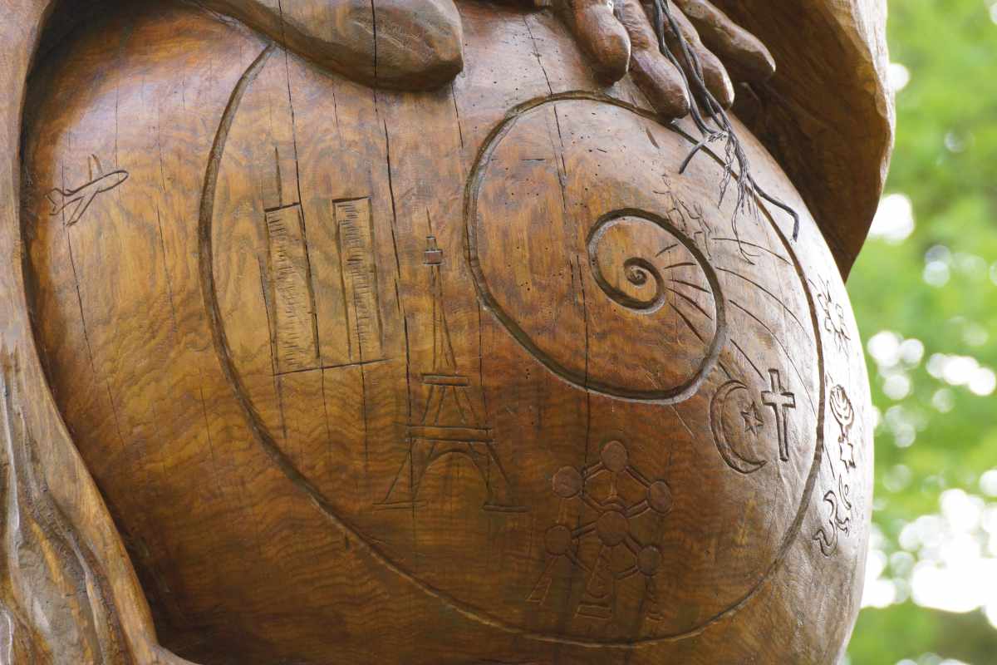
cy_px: 332
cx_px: 498
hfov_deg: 7.6
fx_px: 7477
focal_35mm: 270
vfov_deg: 5.1
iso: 1250
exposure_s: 1/320
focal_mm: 180
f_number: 5.6
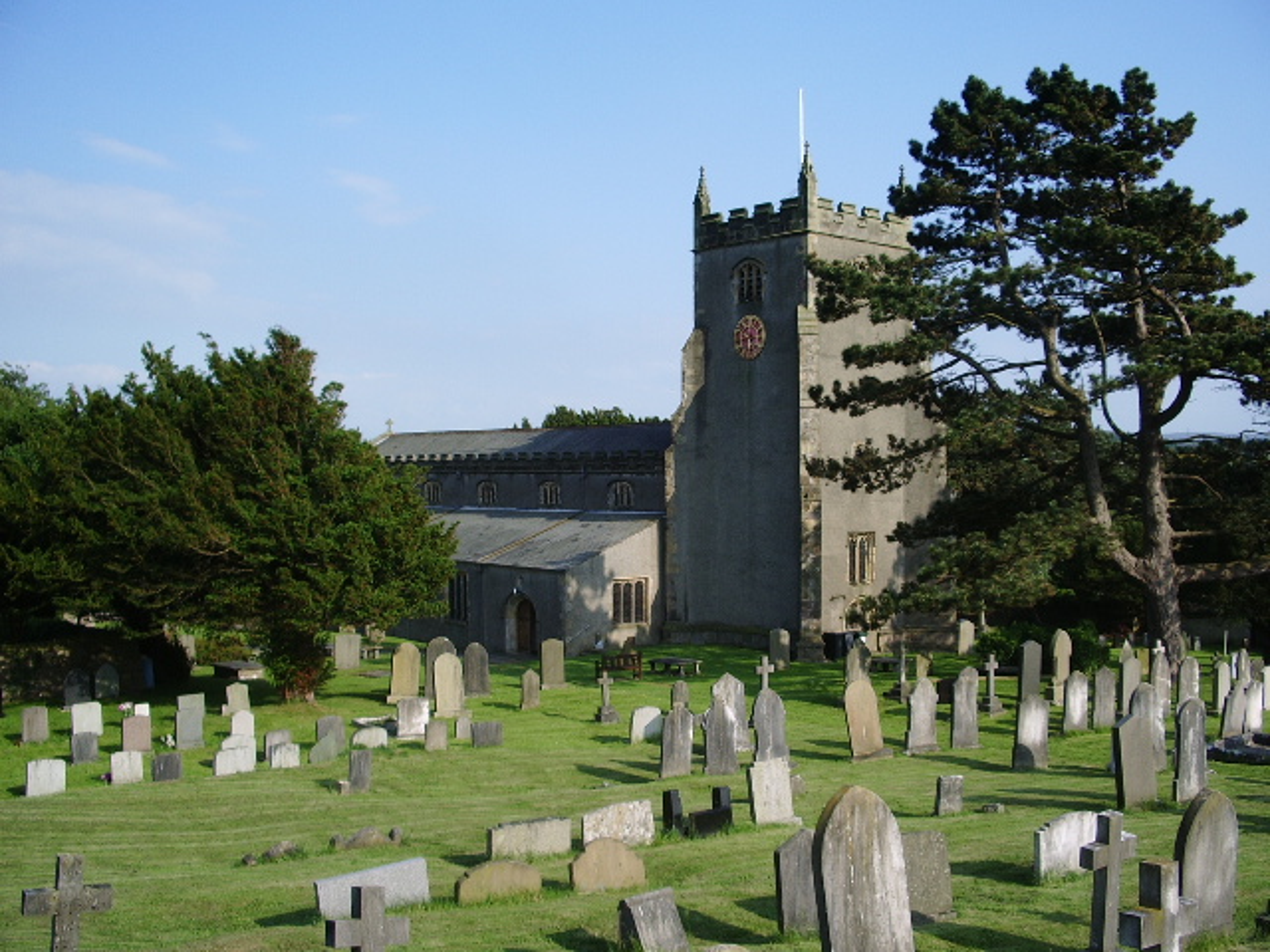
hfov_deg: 52.6
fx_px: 1284
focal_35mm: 35
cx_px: 635
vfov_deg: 40.7
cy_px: 476
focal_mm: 5.8
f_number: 4.3
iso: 50
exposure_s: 1/320
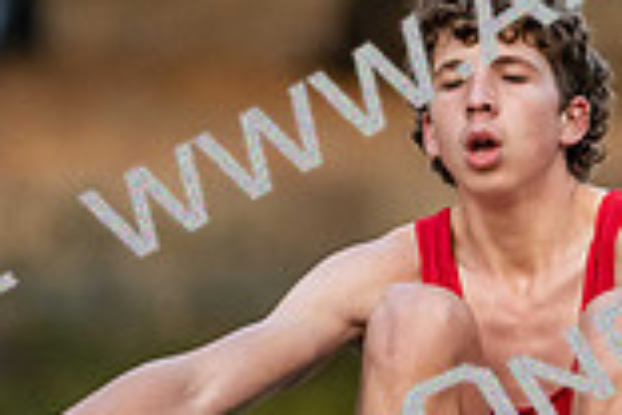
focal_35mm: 1488
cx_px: 574
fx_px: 25707
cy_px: 269
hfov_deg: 1.4
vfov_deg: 0.9
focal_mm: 400
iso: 4000
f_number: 4.5
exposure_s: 1/2500
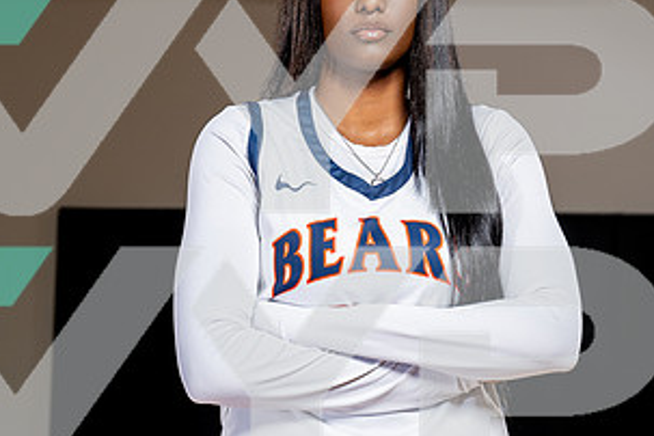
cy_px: 100
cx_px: 384
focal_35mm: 134
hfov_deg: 15.3
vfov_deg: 10.2
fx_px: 2434
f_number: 5.6
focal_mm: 70
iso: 200
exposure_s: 1/250
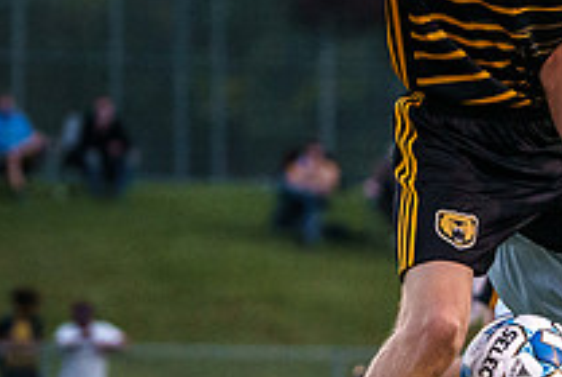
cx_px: 621
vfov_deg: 2.4
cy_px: 98
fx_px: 9067
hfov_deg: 3.5
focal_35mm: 580
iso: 4000
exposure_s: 1/1250
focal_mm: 169
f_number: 4
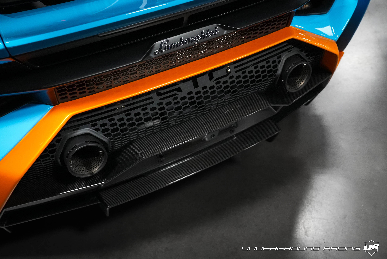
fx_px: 398
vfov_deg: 36.0
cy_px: 130
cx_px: 194
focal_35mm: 37
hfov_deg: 51.9
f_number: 5
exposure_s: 1/160
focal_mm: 37
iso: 12800
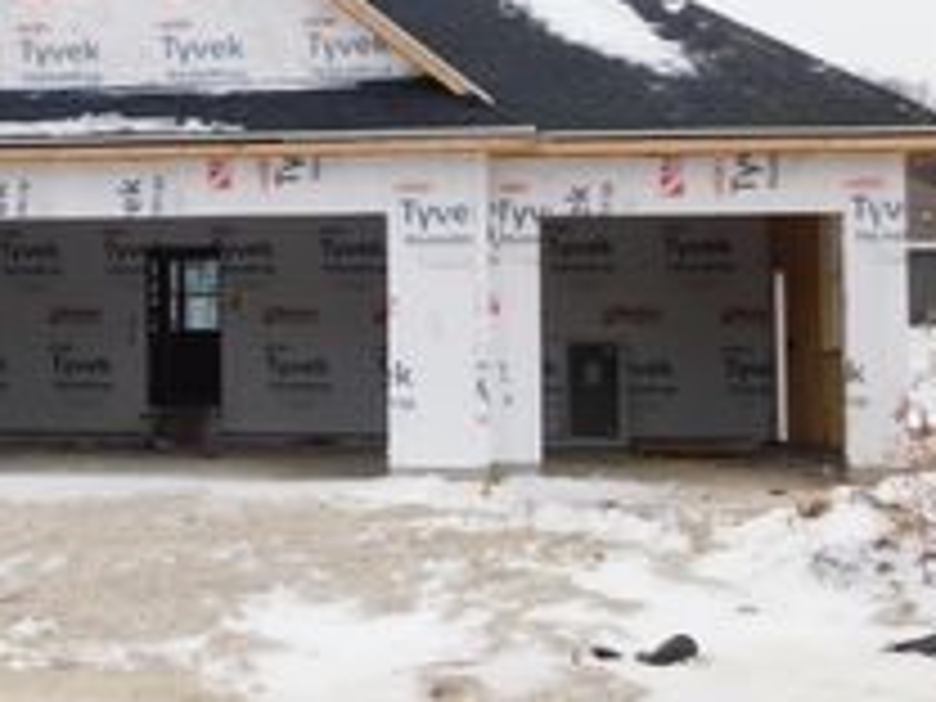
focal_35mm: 72
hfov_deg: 25.7
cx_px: 4
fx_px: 1947
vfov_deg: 20.4
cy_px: 254
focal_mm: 5.3
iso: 125
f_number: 3.2
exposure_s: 1/400
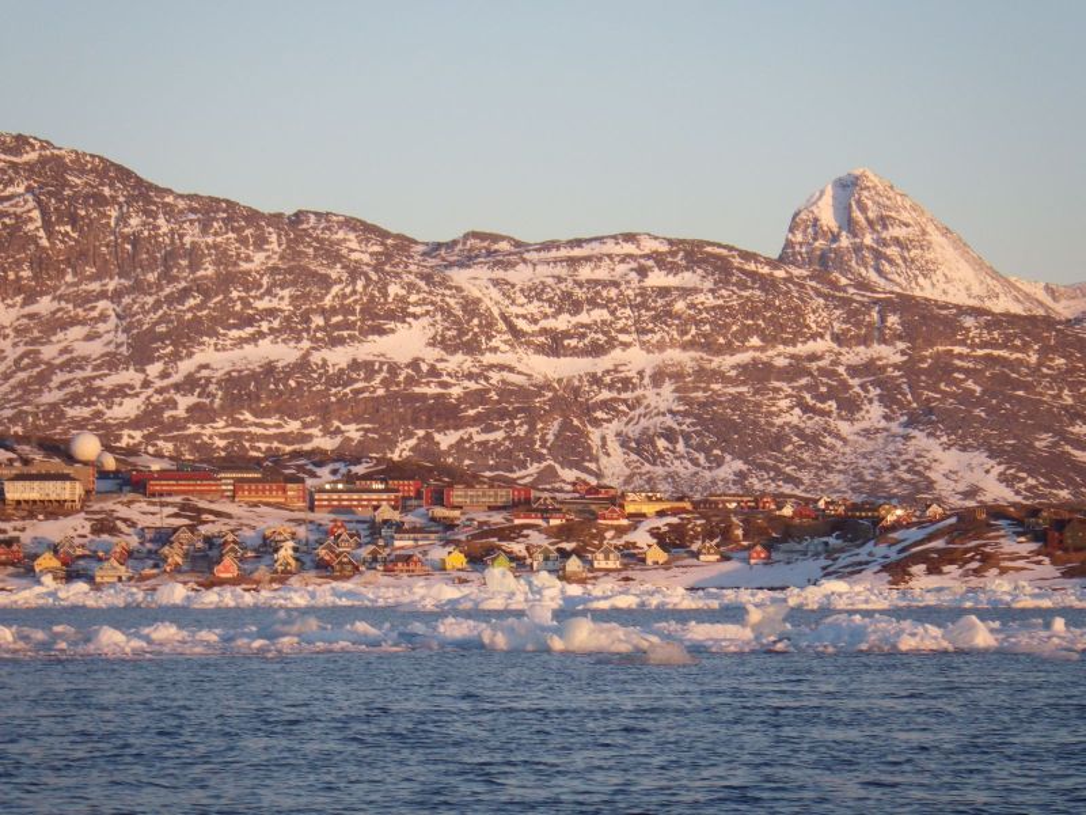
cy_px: 408
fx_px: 4392
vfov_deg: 10.6
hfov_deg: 14.1
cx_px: 543
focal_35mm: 140
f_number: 5.5
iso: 125
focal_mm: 25
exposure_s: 1/125
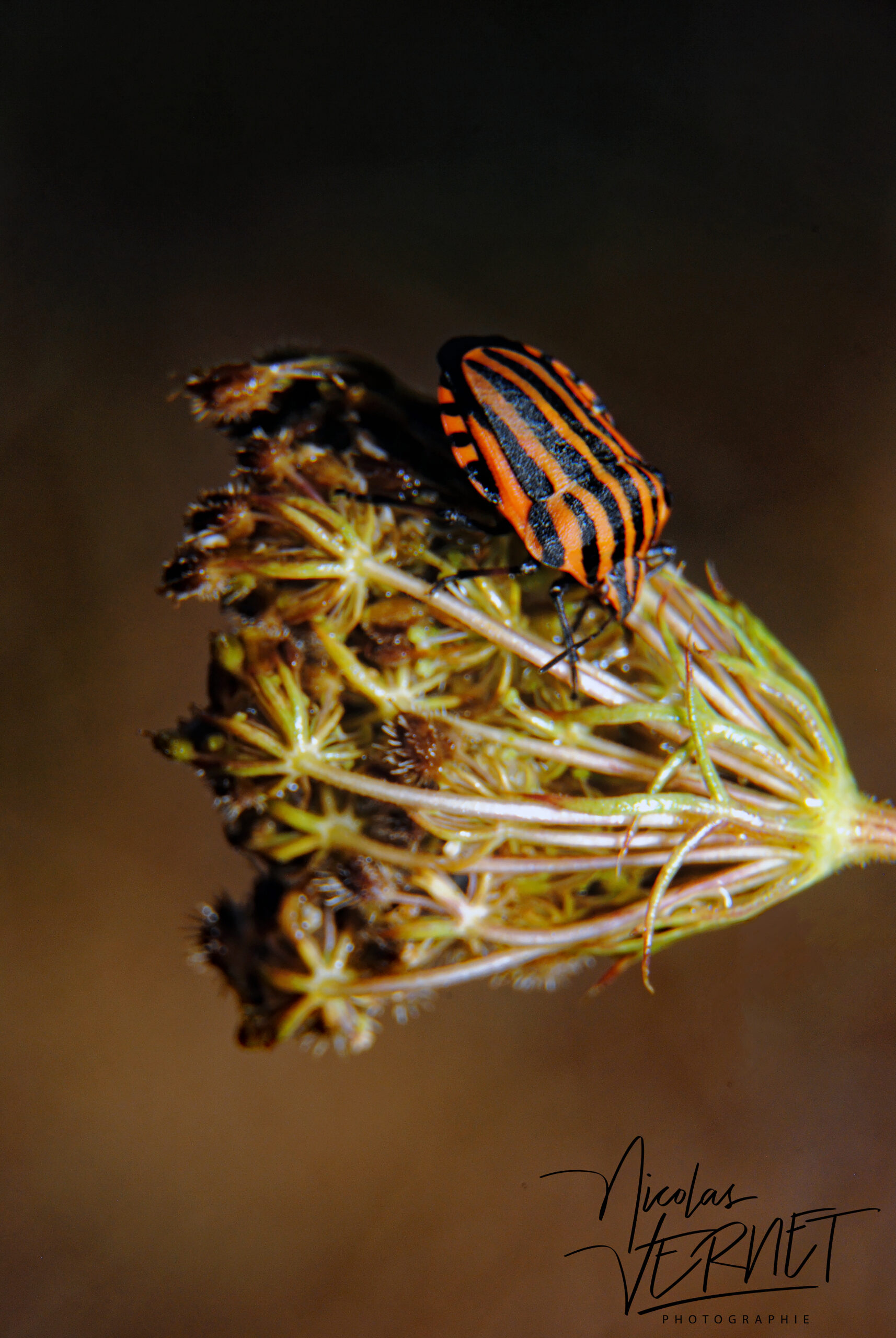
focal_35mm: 158
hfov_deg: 8.7
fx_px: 5862
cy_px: 669
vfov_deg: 13.0
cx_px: 448
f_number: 5.6
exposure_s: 1/60
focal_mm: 105
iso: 200
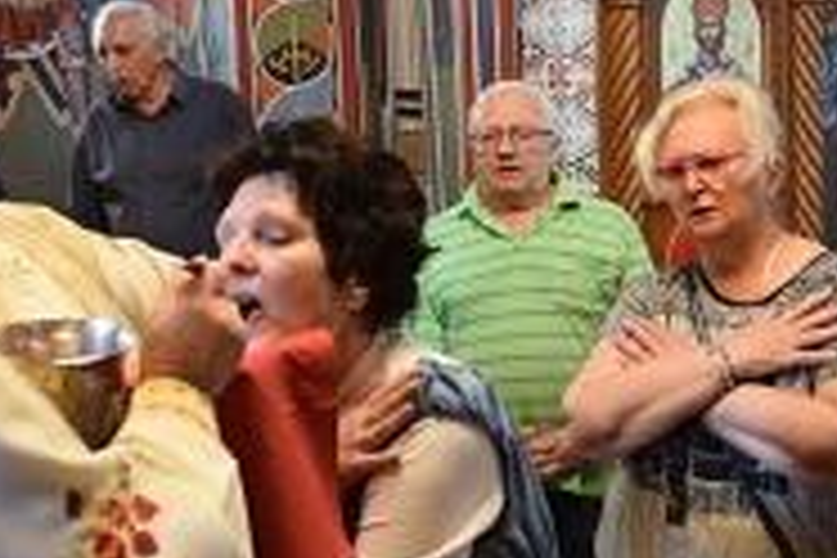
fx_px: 1651
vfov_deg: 19.1
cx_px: 513
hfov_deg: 28.4
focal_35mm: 71
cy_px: 410
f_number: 3.8
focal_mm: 22
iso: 1400
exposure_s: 1/60
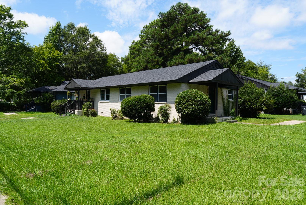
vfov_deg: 51.4
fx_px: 213
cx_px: 153
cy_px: 102
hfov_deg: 71.5
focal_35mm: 25
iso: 100
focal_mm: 25
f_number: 4.5
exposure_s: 1/500
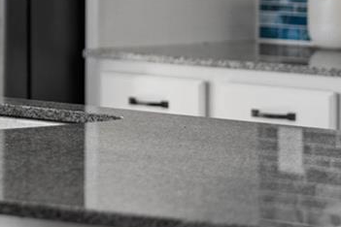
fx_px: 2159
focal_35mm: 228
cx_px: -149
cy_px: -111
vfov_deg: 6.0
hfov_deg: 8.8
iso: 125
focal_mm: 50
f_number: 1.8
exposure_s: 1/40
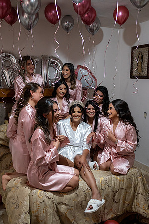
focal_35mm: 35
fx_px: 217
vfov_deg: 54.4
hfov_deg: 37.9
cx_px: 74
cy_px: 112
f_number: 3.5
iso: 1600
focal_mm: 35
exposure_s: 1/125
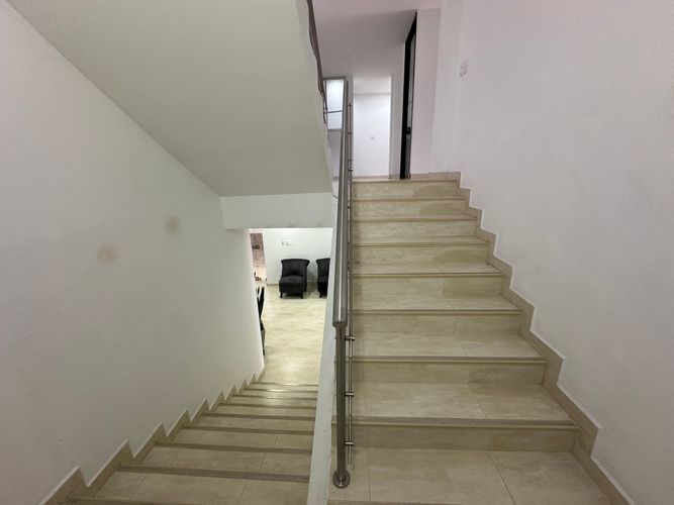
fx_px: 273
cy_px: 252
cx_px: 337
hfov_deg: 102.1
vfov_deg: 85.7
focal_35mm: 14
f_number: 2.2
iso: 250
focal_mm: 2.22
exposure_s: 1/120
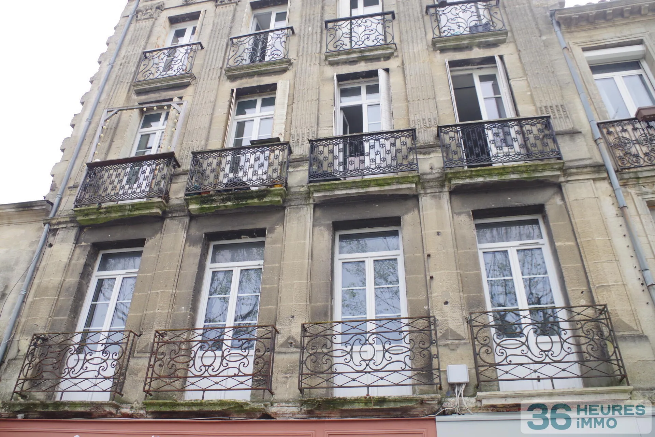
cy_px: 218
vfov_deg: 47.9
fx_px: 491
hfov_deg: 67.4
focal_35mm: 27
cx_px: 328
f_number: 7.1
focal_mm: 18
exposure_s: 1/320
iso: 400
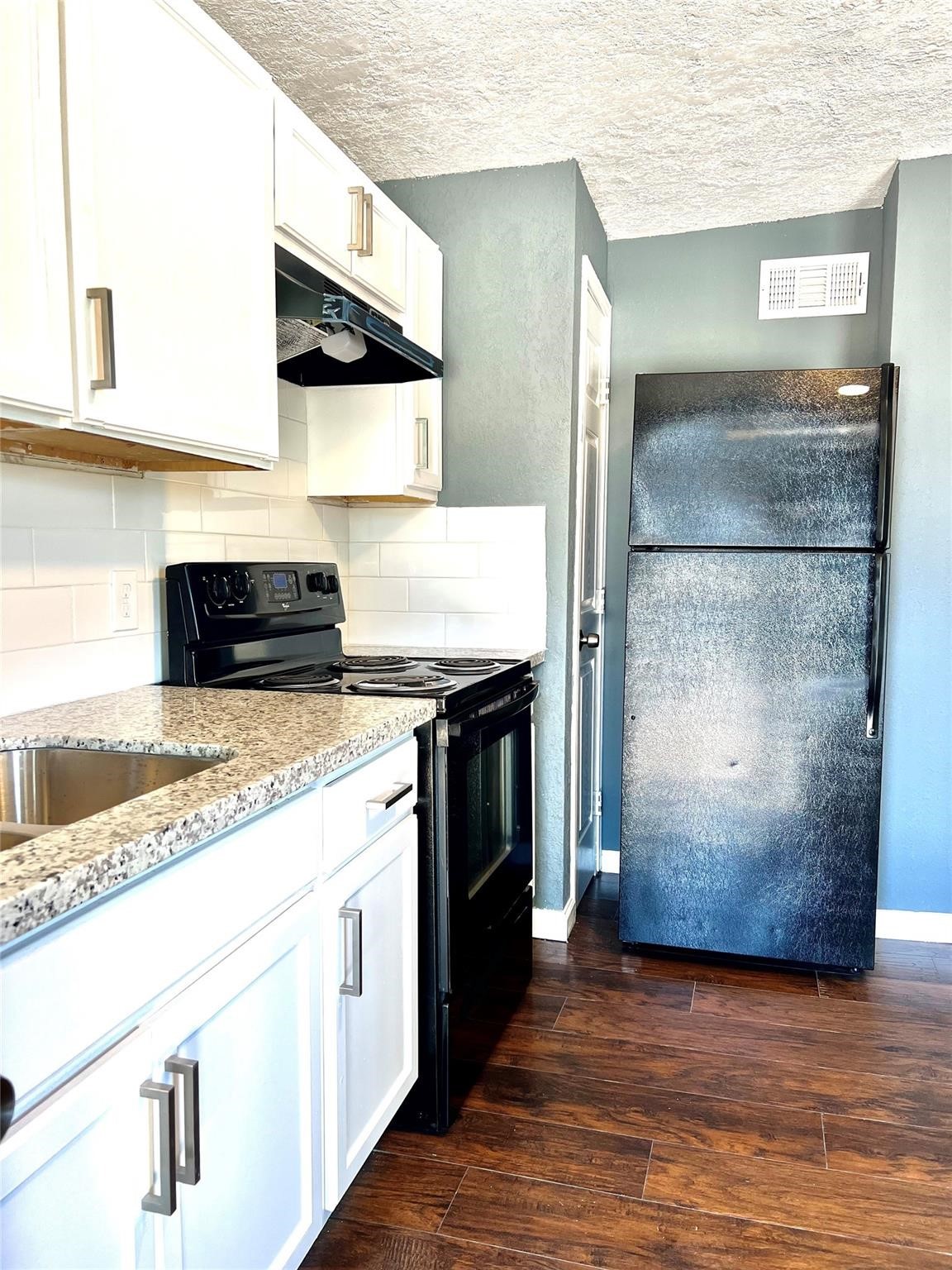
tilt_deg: -4.2
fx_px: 953
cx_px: 476
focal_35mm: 26
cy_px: 635
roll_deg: +0.7
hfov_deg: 53.1
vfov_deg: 67.3
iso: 100
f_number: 1.5
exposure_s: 1/120
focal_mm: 5.7
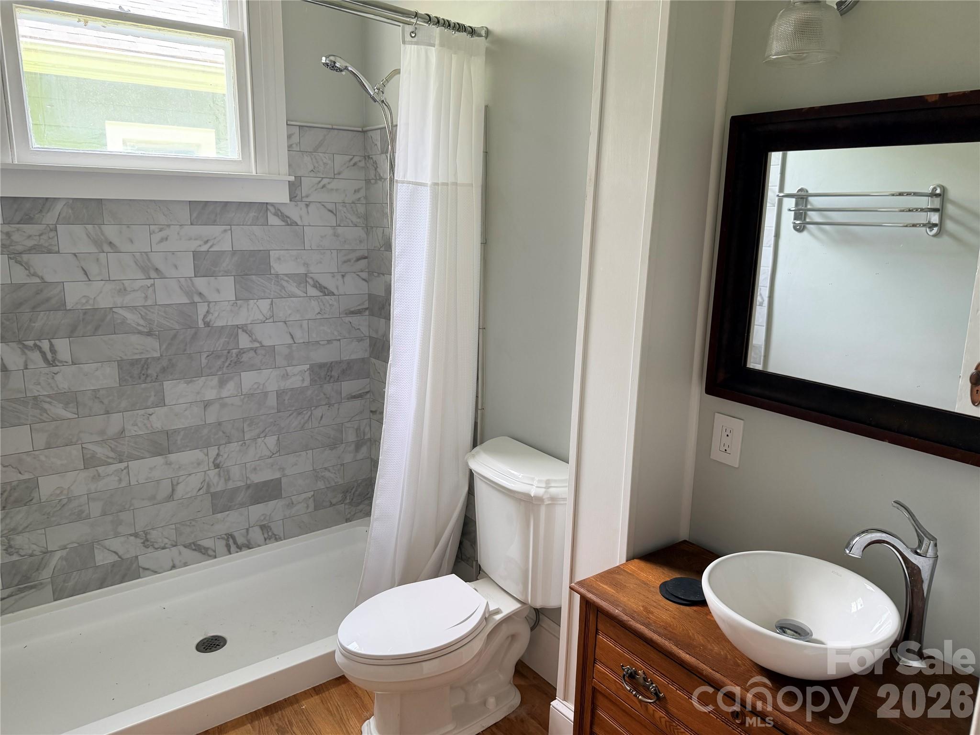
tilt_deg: -10.9
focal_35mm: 24
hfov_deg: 71.6
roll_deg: -1.9
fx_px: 679
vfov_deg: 56.8
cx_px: 490
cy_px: 368
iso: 200
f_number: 1.78
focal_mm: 6.76
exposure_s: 1/121
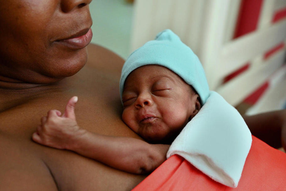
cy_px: 96
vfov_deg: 24.6
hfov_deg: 36.2
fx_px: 437
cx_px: 143
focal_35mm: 55
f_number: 6.3
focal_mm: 55
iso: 3200
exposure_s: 1/100
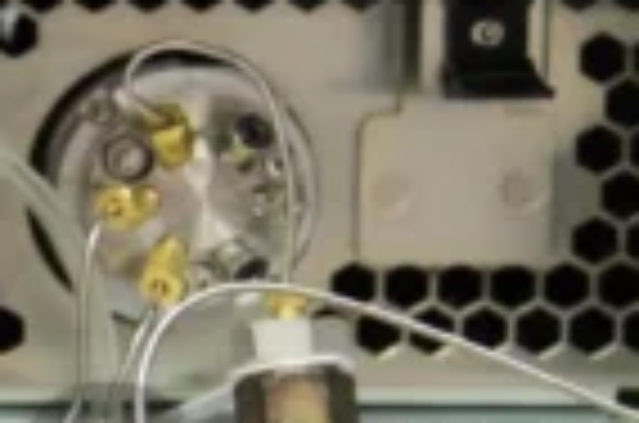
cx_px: -288
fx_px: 2249
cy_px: 472
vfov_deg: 10.6
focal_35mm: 127
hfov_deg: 15.1
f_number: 2.8
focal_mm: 20
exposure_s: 1/30
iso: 1250
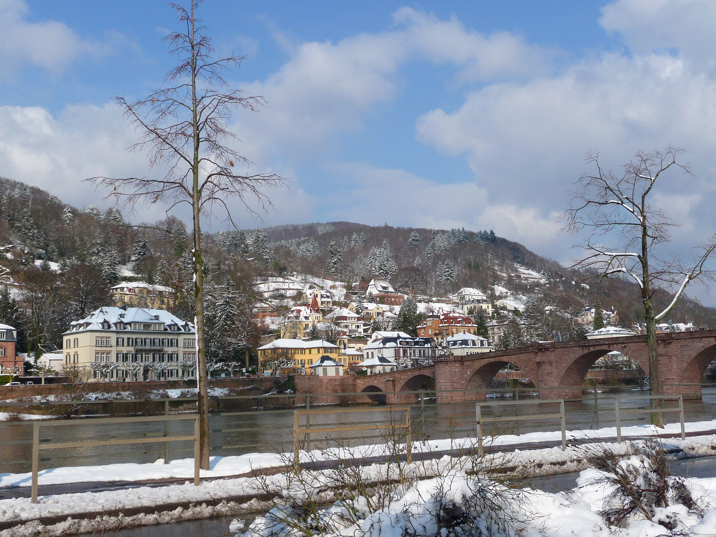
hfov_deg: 46.8
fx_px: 827
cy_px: 268
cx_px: 358
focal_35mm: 40
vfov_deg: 36.0
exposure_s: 1/250
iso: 100
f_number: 9
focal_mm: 6.7
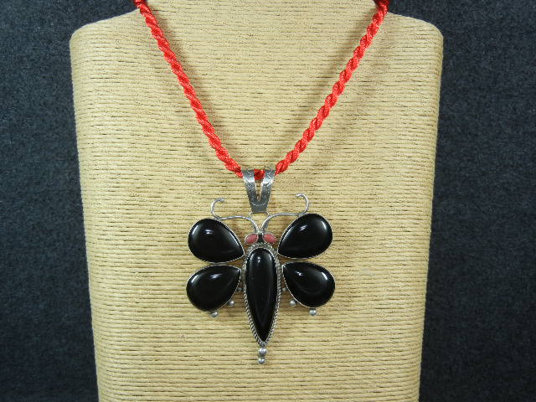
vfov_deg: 32.2
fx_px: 697
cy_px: 201
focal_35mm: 45
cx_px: 268
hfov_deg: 42.1
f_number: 3.8
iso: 200
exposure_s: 1/30
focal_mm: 8.1
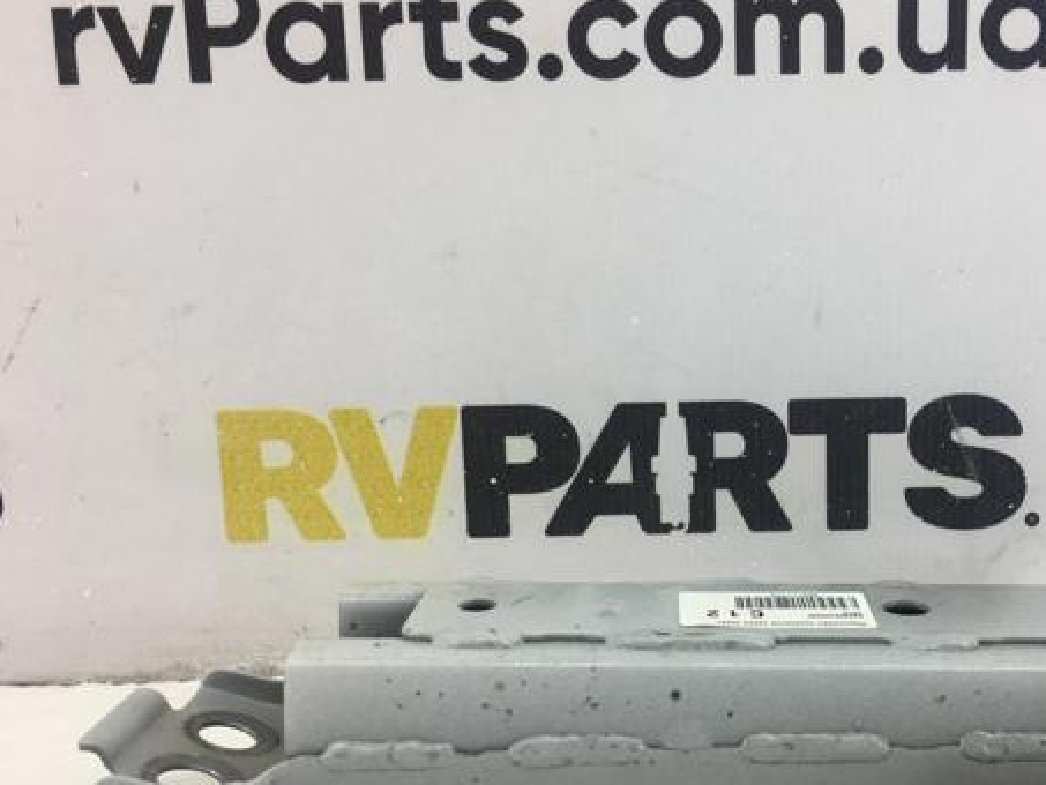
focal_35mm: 41
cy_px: 455
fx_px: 1239
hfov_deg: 44.8
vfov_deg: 35.1
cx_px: 734
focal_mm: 4.15
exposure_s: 1/100
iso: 40
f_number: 2.2
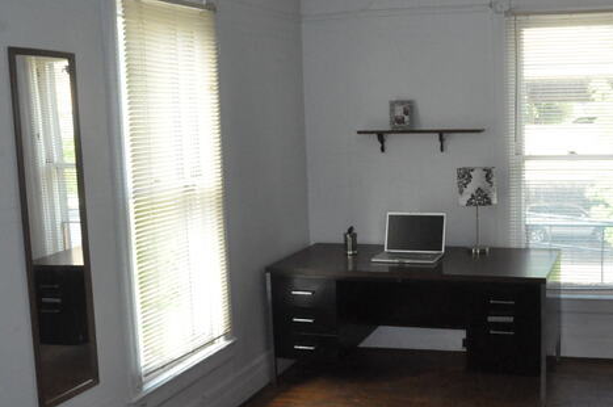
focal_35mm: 51
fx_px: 864
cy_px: 211
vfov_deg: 26.5
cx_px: 400
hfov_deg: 38.7
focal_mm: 21
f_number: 9
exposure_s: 1/200
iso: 3200
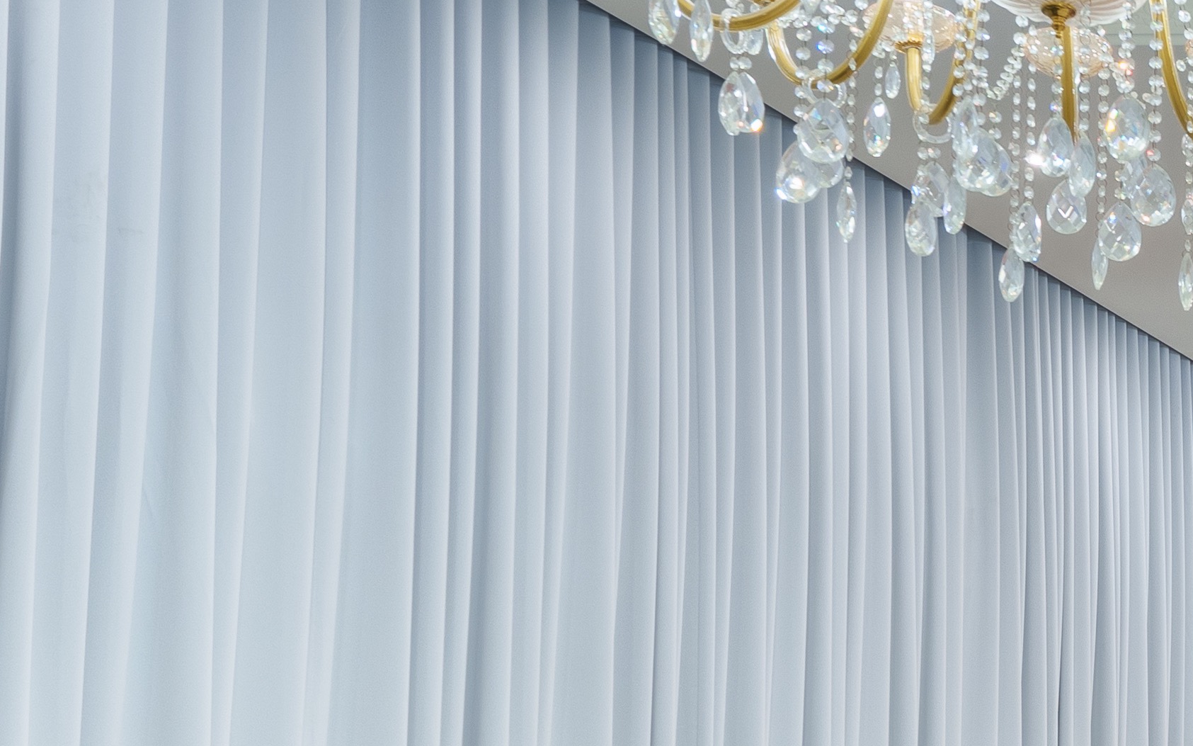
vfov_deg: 17.9
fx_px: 2341
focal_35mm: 72
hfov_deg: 20.9
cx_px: 2071
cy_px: 610
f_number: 8
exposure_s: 1/40
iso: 500
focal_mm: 17
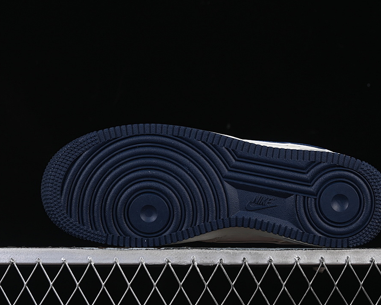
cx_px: 217
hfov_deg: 22.5
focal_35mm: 85
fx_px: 958
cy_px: 152
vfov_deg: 18.1
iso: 160
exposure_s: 1/100
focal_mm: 50
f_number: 8
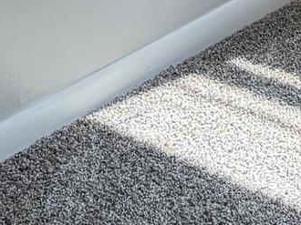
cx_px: 742
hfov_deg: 11.0
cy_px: -402
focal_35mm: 149
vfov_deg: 8.6
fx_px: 1295
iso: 100
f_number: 1.78
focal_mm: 6.76
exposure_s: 1/163
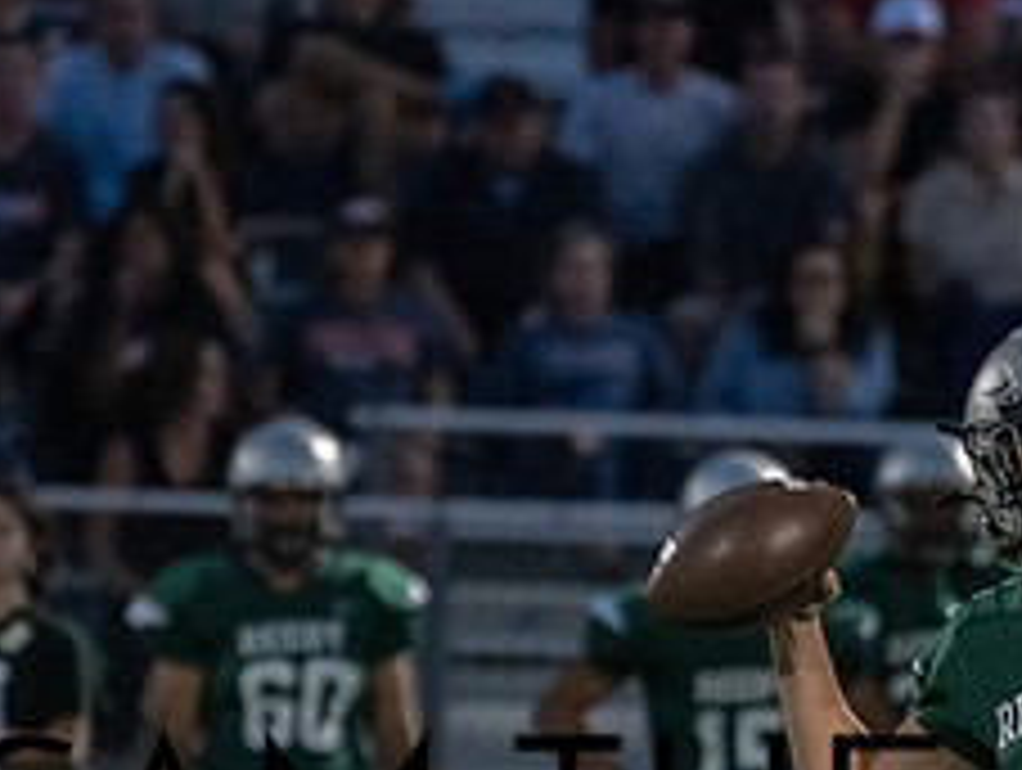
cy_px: 885
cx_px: 1017
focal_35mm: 877
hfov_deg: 2.3
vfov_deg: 1.7
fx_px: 25934
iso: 10000
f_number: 5.6
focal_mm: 300
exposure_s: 1/1000
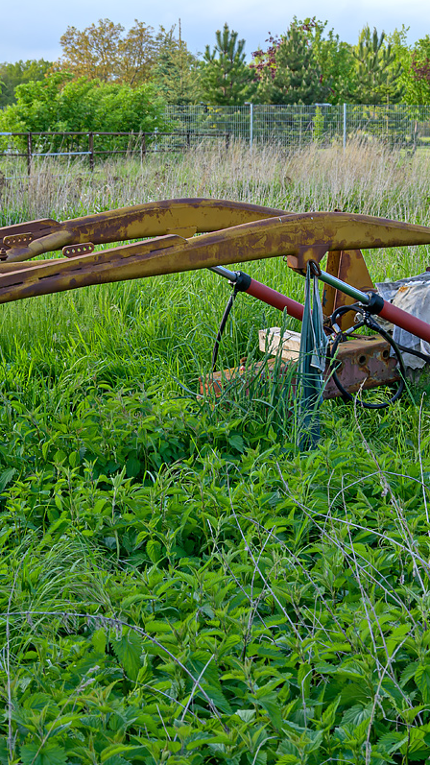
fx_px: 1440
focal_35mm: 71
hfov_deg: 16.9
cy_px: 382
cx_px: 296
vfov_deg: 29.8
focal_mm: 30
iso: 200
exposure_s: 1/60
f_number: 8
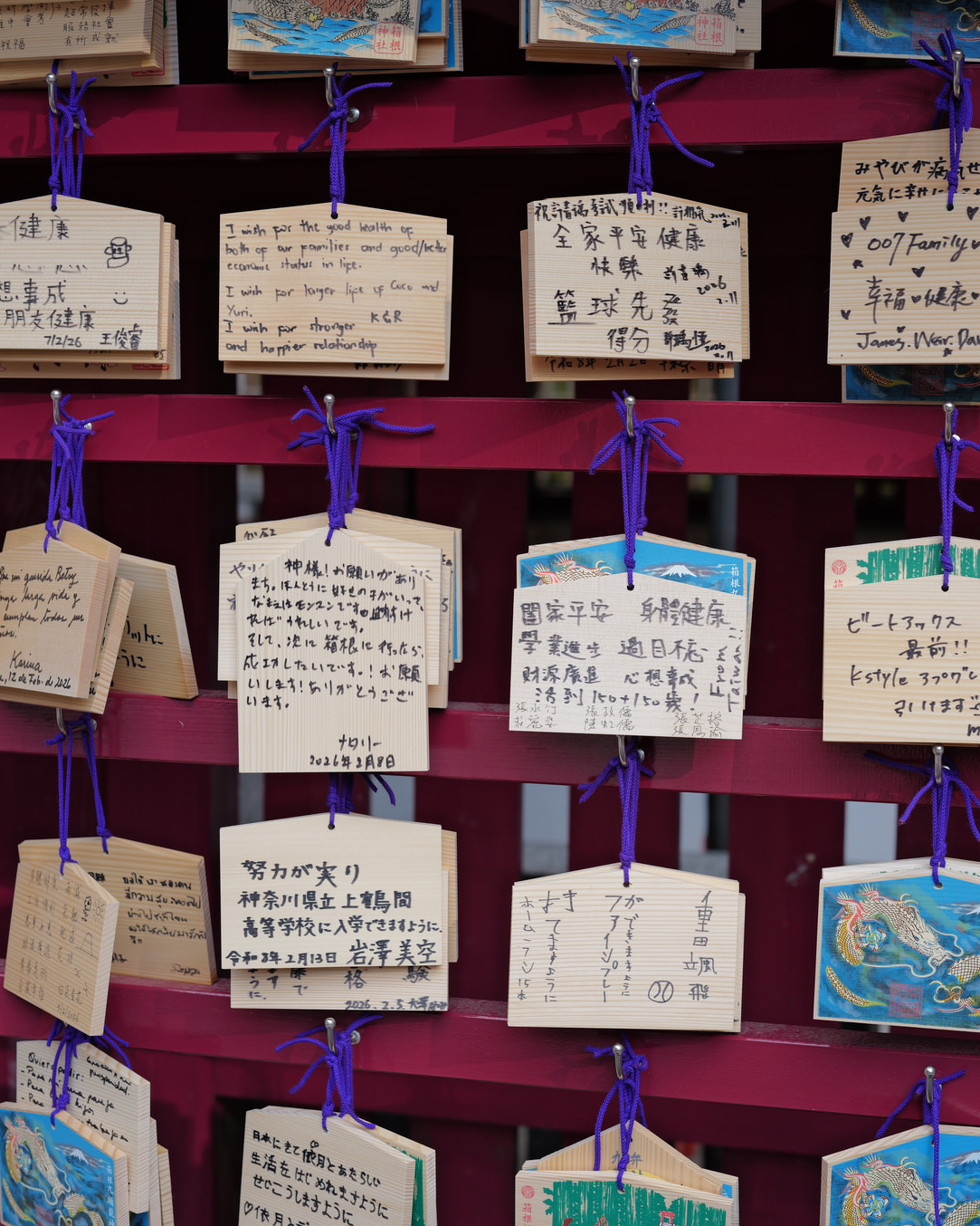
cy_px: 610
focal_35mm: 61
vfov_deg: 31.0
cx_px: 575
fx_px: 2212
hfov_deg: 24.9
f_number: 4
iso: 100
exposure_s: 1/200
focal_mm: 43
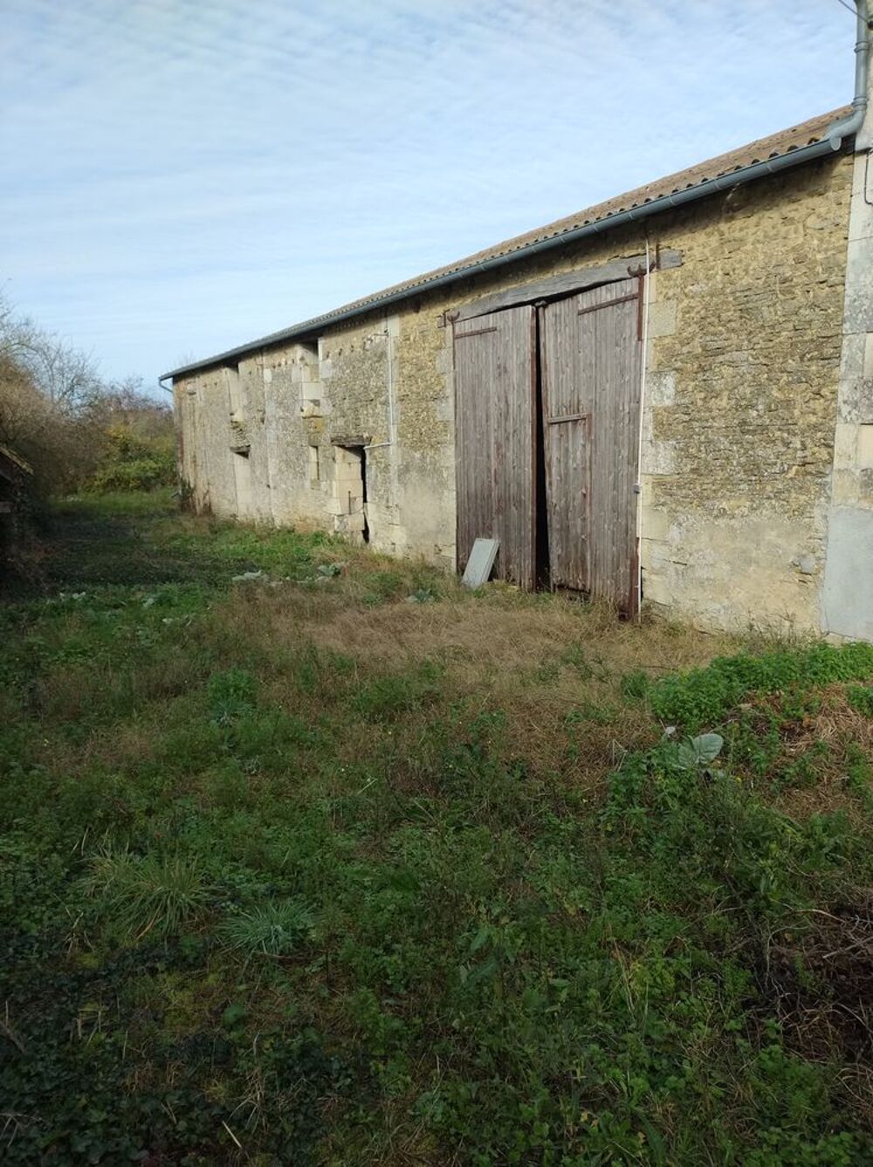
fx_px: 842
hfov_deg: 54.8
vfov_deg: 69.4
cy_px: 584
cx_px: 436
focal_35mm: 25
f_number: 1.7
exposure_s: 1/387
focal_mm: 4.71
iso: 100
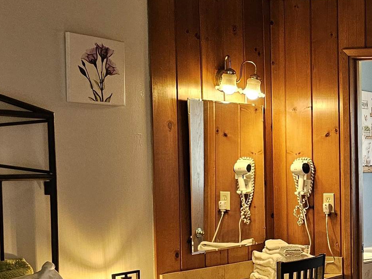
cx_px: 566
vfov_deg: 19.5
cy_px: 210
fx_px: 806
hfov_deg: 21.5
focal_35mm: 75
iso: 250
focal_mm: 6.3
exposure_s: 1/120
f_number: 1.7
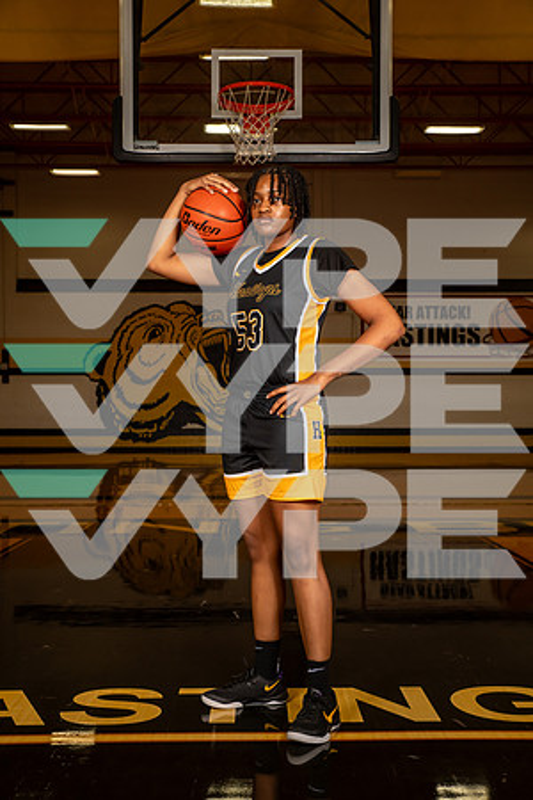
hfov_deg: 29.2
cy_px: 400
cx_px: 266
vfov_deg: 42.7
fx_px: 1022
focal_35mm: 46
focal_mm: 46
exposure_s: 1/400
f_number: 7.1
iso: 640
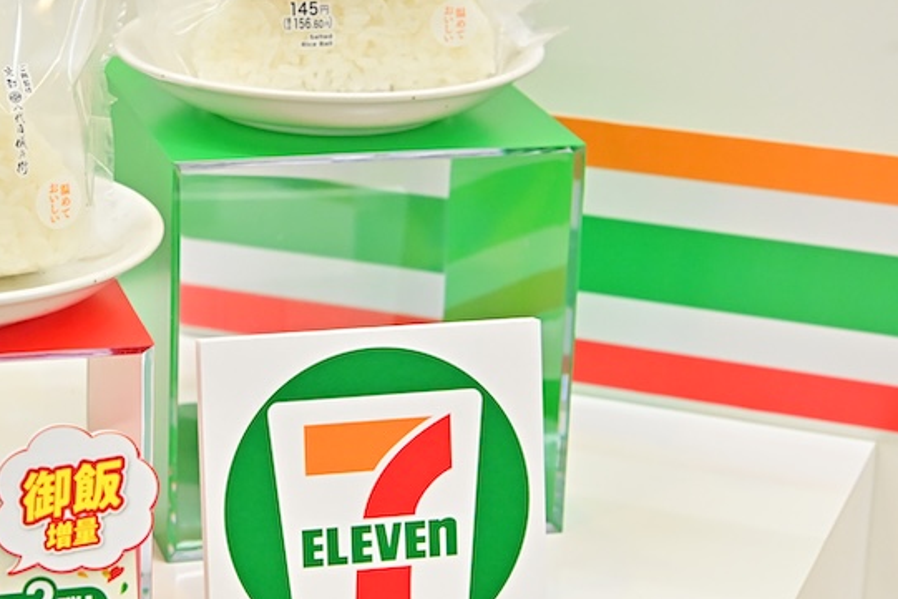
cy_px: 255
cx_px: 191
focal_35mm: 111
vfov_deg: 12.3
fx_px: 2769
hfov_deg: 18.3
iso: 4000
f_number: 7.1
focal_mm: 60
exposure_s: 1/200
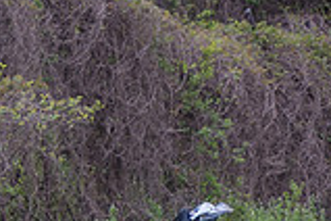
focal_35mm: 984
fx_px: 9047
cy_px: 242
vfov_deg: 1.4
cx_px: -187
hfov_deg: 2.1
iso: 400
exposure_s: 1/1250
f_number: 3.5
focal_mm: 200
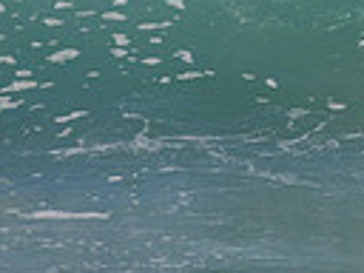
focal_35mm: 3480
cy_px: -149
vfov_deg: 0.4
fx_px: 36593
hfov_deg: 0.6
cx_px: 748
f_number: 11
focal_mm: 800
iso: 1250
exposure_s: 1/2000
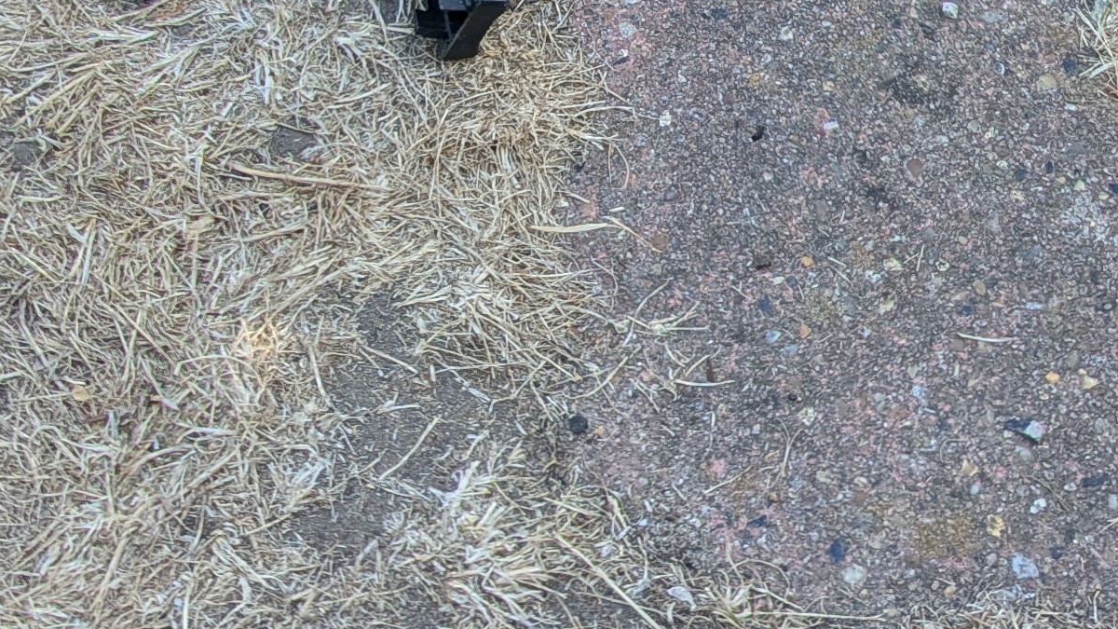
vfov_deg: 12.4
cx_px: 592
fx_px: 2638
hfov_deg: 23.9
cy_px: -512
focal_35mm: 89
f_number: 1.85
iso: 29
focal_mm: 6.81
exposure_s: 1/346
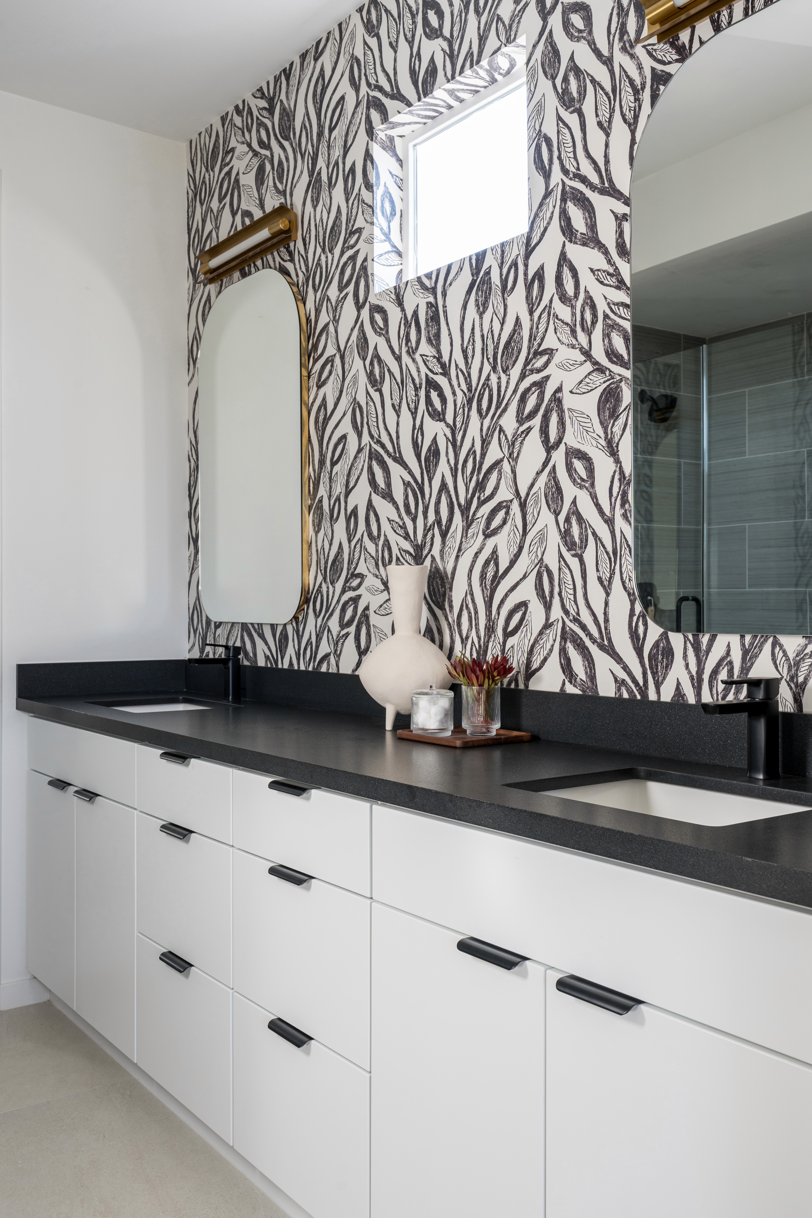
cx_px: 406
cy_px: 609
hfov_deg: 41.1
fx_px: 1083
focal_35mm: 32
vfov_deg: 58.7
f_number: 9
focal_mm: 32
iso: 250
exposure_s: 1/8
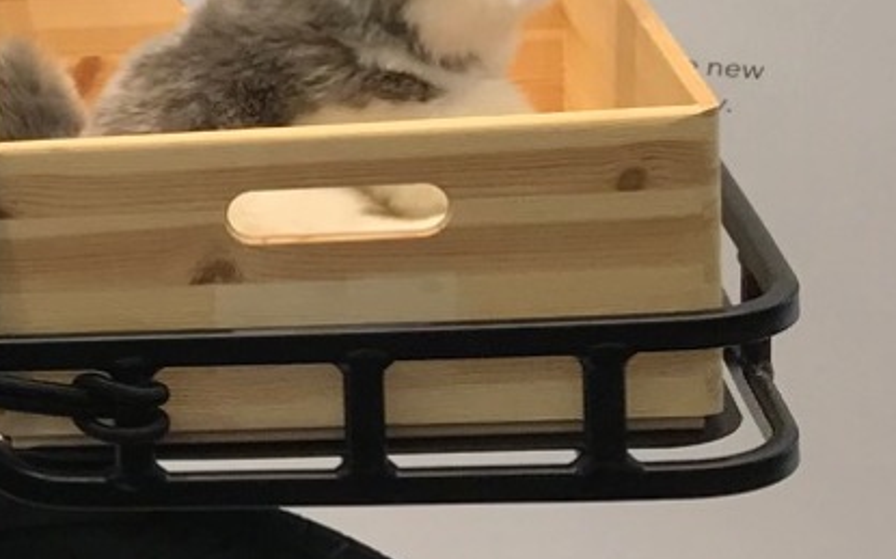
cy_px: 112
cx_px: -1108
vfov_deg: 9.1
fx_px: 3490
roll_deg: +0.7
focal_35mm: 143
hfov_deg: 12.3
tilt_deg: -17.8
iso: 32
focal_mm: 3.99
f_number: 1.8
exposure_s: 1/100
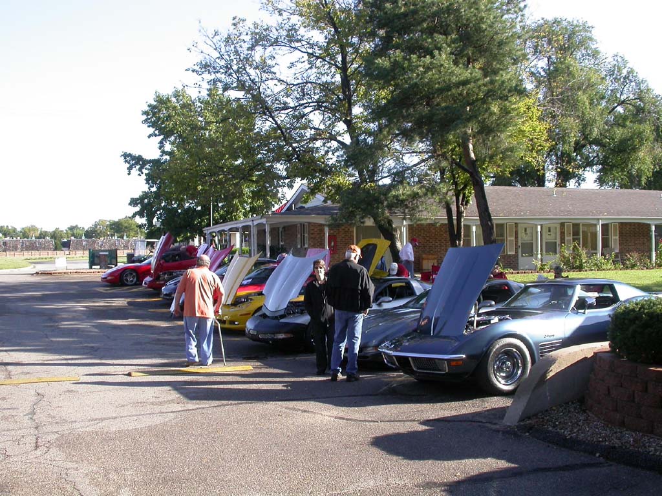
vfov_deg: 37.7
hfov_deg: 49.0
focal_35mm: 38
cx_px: 331
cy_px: 248
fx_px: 727
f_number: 5.3
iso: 100
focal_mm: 7.85
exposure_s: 1/141
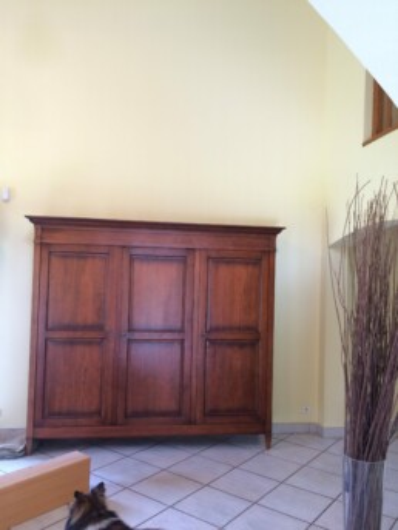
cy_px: 265
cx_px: 199
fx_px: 445
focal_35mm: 29
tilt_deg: +1.7
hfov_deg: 48.2
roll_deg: -0.9
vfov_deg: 61.7
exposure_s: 1/33
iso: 80
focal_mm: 4.15
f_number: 2.2
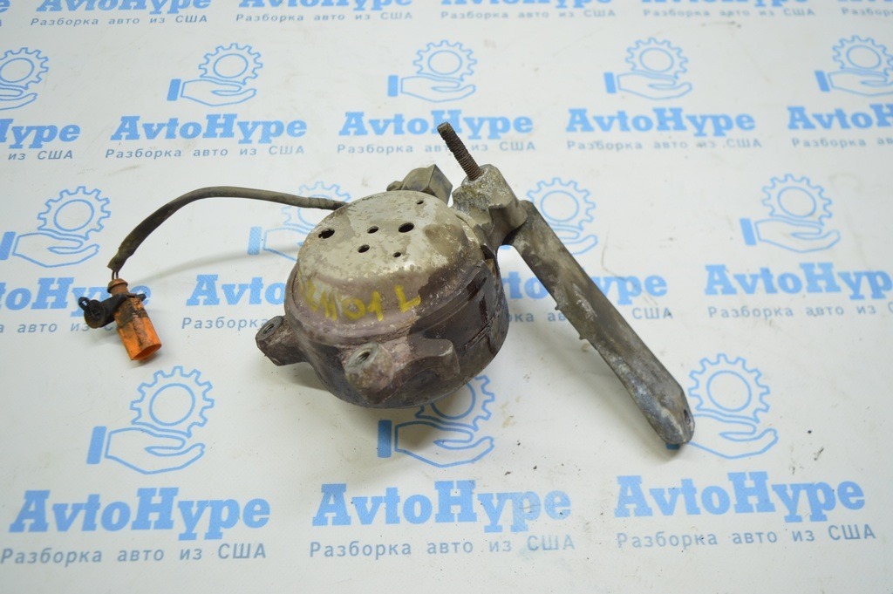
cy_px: 297
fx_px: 744
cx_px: 446
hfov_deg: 62.0
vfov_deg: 43.5
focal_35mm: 30
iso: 400
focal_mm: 20
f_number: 3.8
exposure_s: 1/60
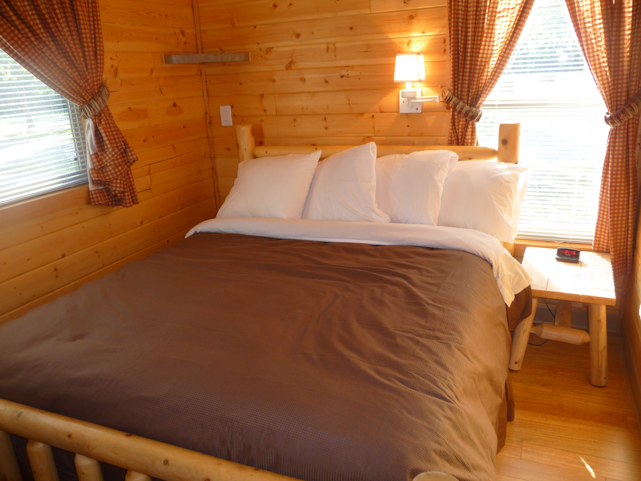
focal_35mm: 28
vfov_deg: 49.7
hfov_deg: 63.4
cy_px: 240
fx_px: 518
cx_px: 320
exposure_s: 1/30
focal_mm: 4.7
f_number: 3.3
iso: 100
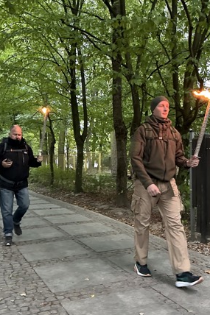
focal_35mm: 28
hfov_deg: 46.4
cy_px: 146
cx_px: 108
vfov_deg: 65.4
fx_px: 245
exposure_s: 1/40
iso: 1000
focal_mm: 6.86
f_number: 1.78
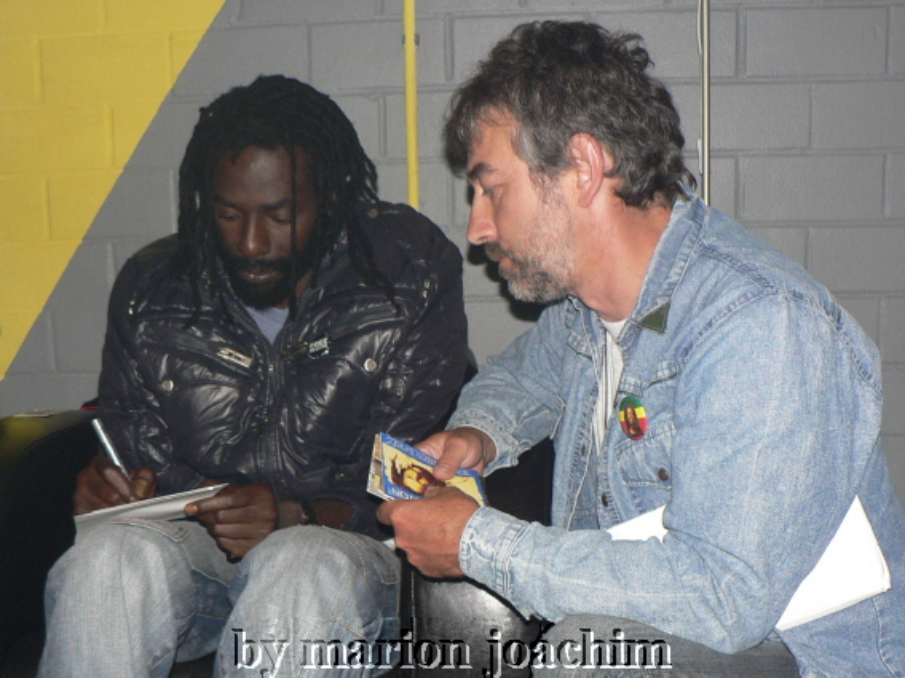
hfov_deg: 52.6
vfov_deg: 40.7
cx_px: 452
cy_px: 339
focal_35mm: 35
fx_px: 915
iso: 150
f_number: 2.8
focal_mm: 6
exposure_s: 1/60
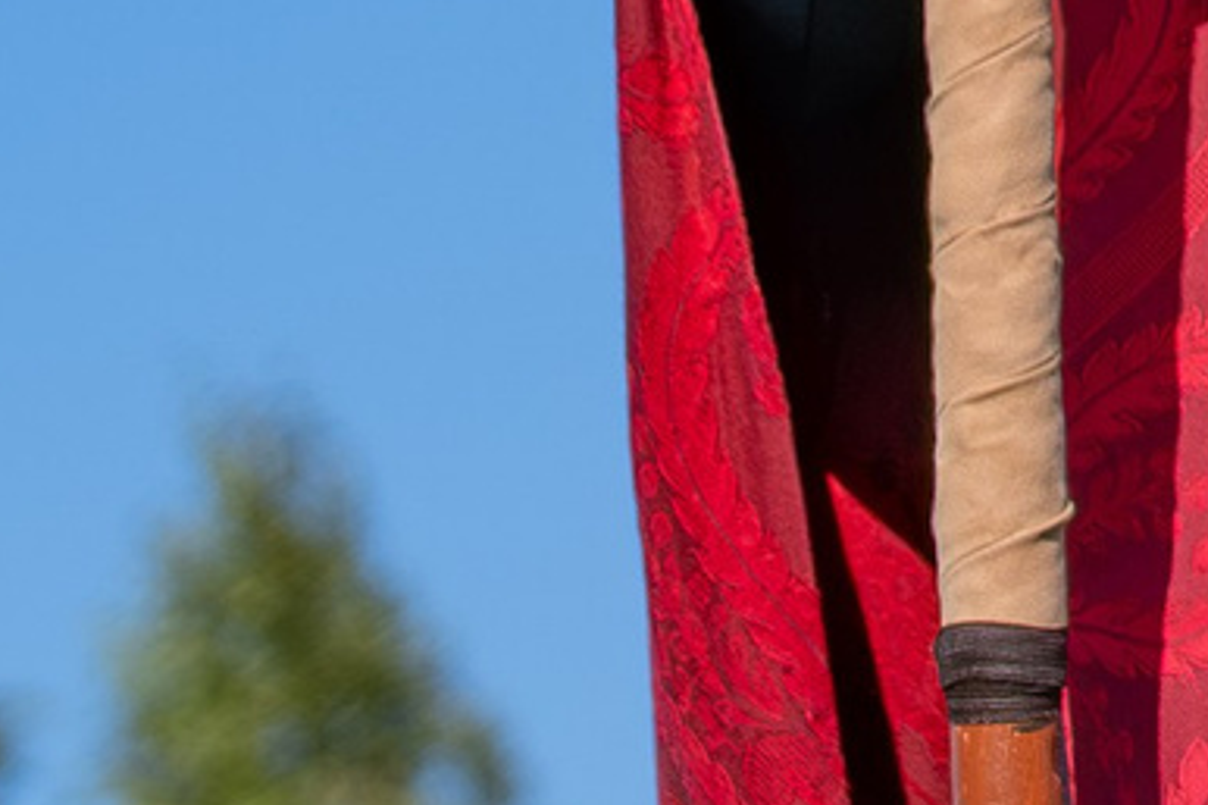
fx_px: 21834
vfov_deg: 2.1
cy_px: -881
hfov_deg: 3.1
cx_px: 2689
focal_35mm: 651
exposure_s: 1/1600
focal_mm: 55
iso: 160
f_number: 4
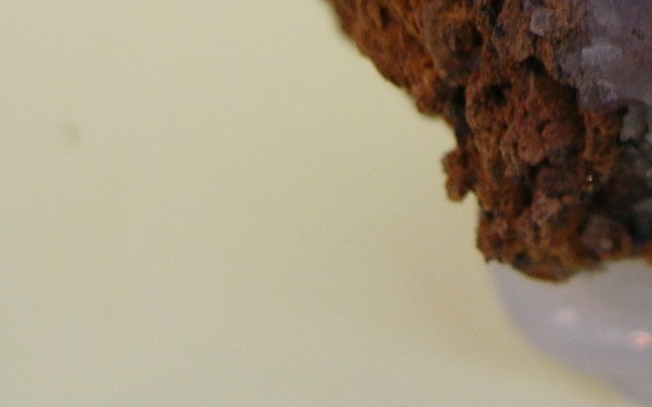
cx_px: 741
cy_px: -255
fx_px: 2239
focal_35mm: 126
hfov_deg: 16.0
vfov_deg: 10.0
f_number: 2.8
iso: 50
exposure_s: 1/8.5
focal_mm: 6.9
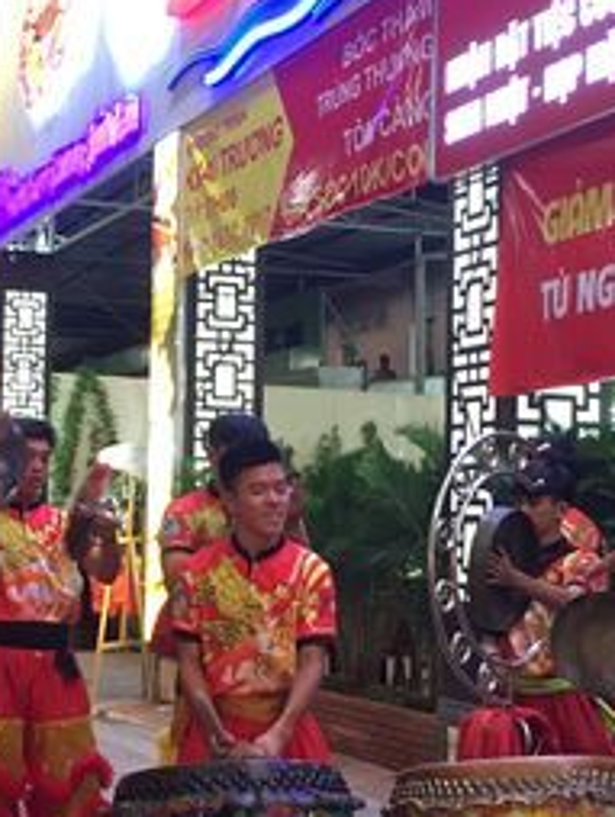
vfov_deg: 26.7
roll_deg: -2.8
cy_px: 396
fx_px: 1726
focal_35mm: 73
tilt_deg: +3.7
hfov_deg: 20.1
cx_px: 164
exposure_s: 1/33
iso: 200
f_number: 2.2
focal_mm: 4.15
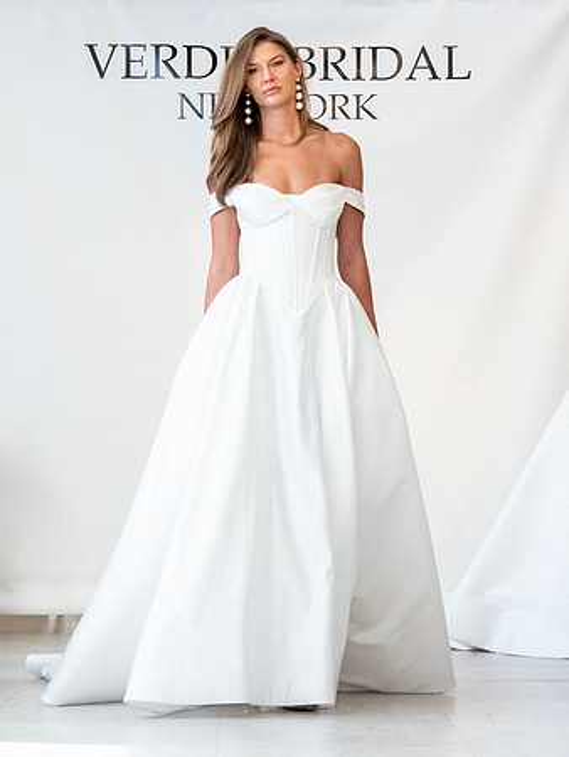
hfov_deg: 13.7
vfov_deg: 18.2
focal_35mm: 108
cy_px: 378
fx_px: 2365
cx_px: 284
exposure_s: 1/500
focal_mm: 54
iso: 1600
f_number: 4
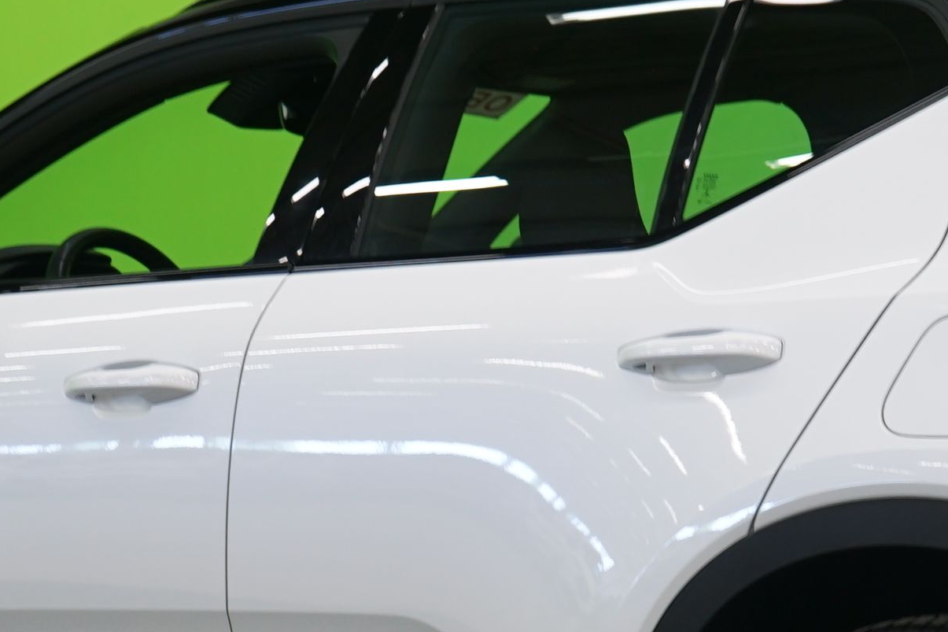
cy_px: 445
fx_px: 3870
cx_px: 589
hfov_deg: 14.0
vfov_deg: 9.3
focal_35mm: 147
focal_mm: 45
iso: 400
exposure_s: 1/10
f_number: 5
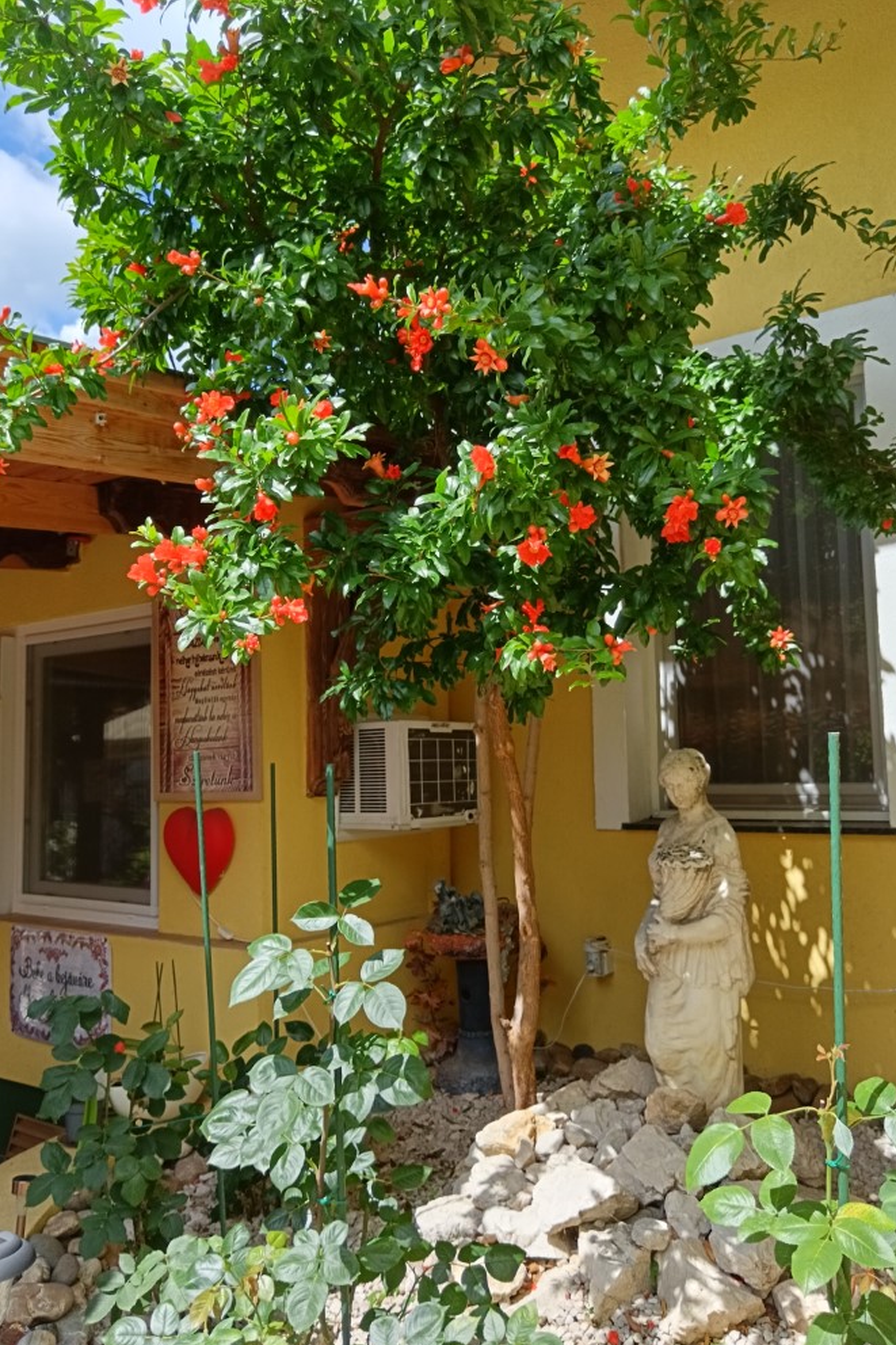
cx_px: 466
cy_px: 670
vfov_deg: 63.7
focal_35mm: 29
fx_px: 1083
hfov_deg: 44.9
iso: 100
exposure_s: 1/327
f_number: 1.9
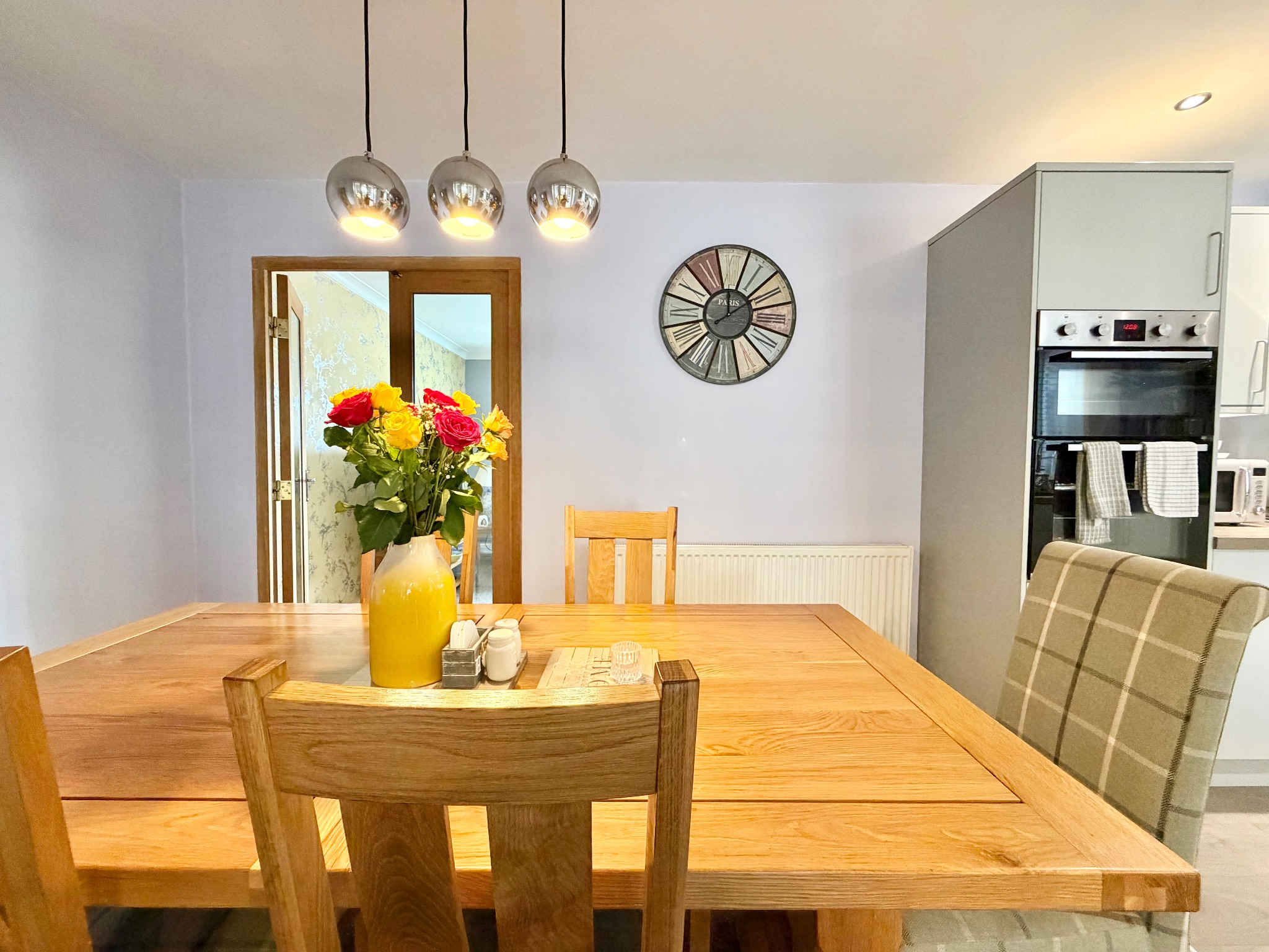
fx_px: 513
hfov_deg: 102.1
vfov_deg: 85.7
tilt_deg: -3.1
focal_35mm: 14
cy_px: 476
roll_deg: -0.3
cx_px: 634
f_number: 2.2
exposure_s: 1/50
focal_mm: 2.22
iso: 400
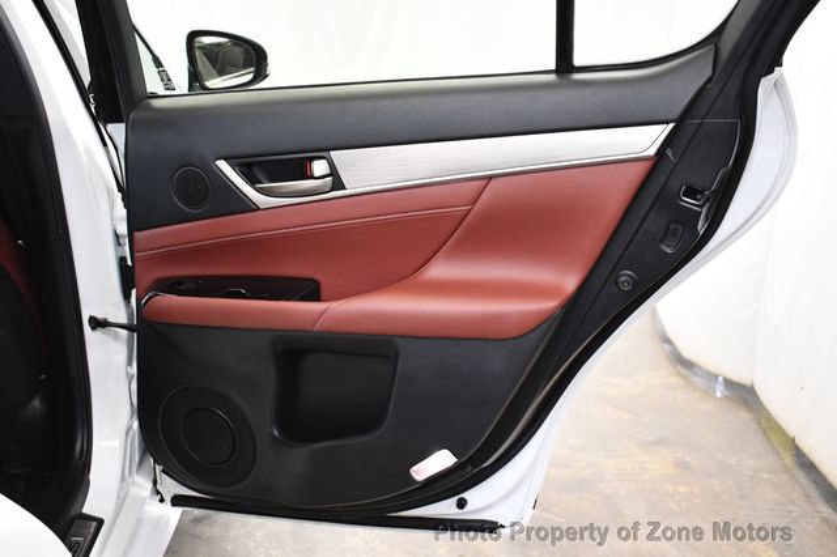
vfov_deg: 31.9
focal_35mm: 42
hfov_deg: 46.4
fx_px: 976
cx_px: 418
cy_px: 278
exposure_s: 1/80
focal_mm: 28
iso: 3200
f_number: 4.2
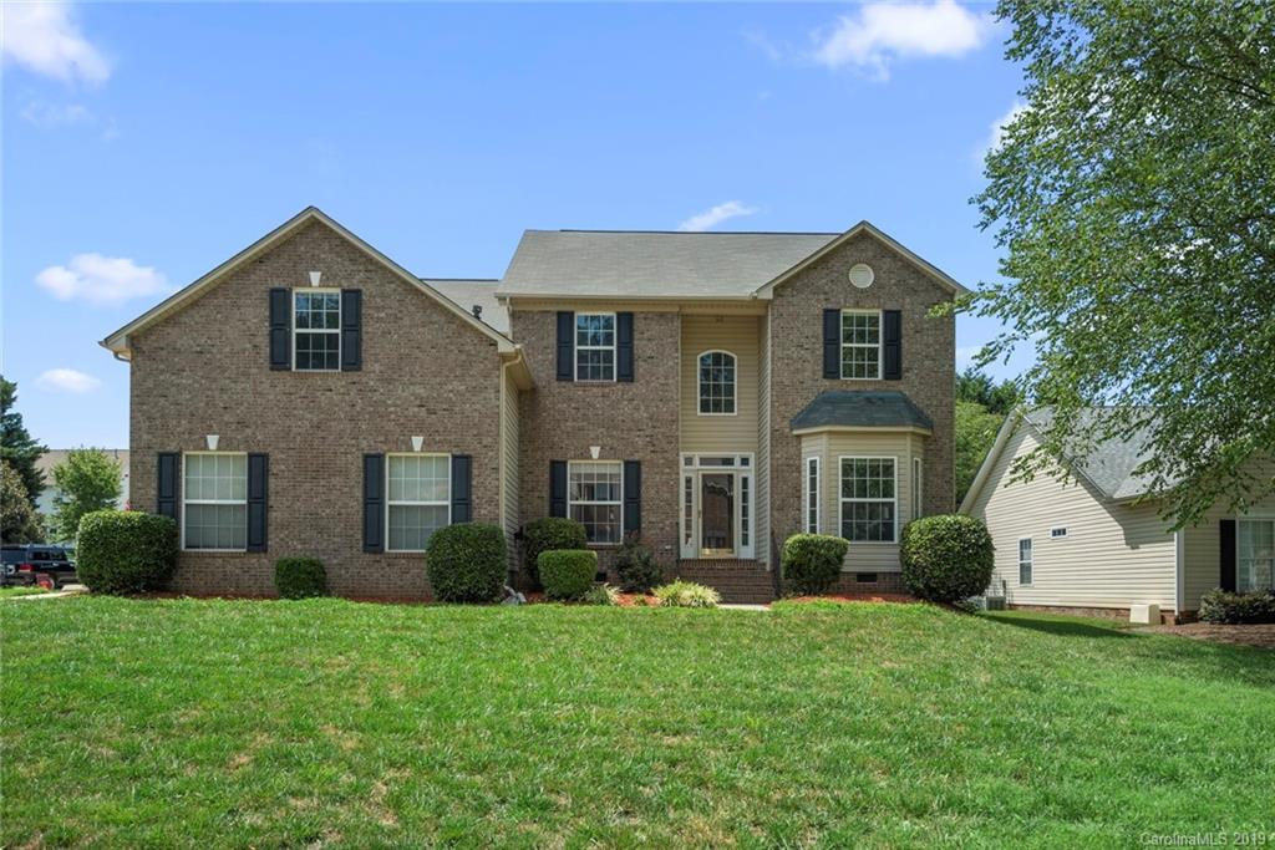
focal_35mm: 22
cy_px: 425
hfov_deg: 78.6
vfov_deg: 57.2
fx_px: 779
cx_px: 638
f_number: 8
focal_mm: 22
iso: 100
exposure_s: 1/250
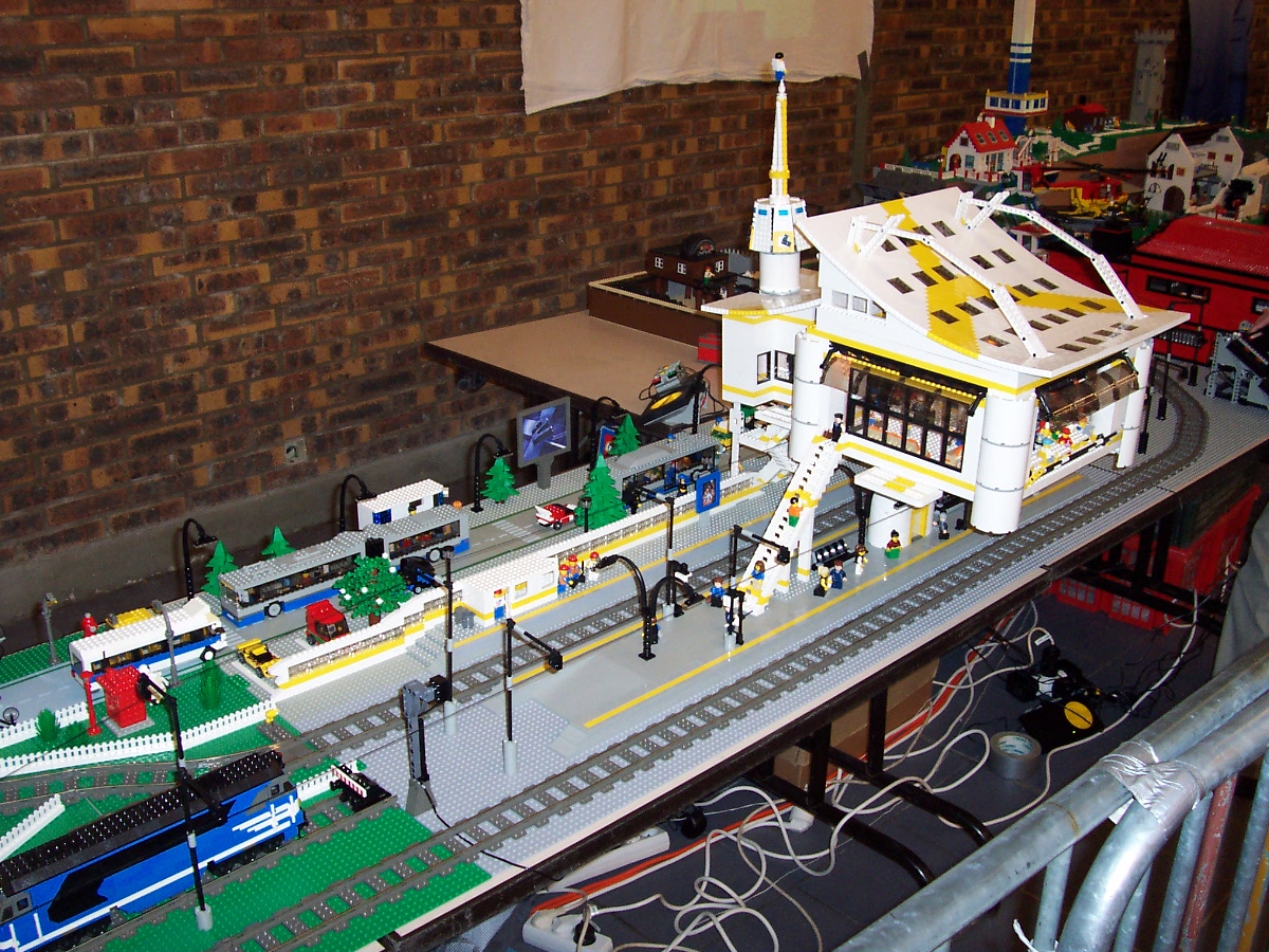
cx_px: 634
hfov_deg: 50.1
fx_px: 1356
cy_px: 476
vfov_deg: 38.7
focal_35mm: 37
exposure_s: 1/60
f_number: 2.8
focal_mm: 5.6
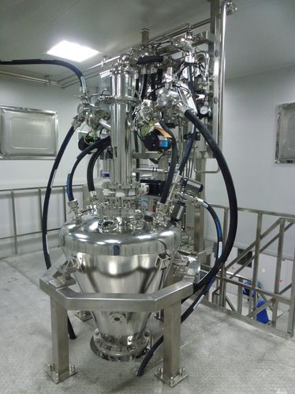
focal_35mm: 25
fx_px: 285
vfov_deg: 69.4
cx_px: 148
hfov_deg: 54.8
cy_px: 197
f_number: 3.3
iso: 400
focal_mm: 4.3
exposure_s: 1/60
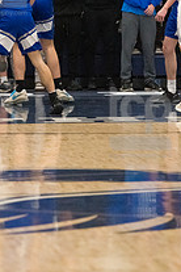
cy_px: -20
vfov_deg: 5.2
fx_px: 2956
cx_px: -4
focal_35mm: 392
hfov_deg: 3.5
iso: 8000
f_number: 4.5
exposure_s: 1/1600
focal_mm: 180
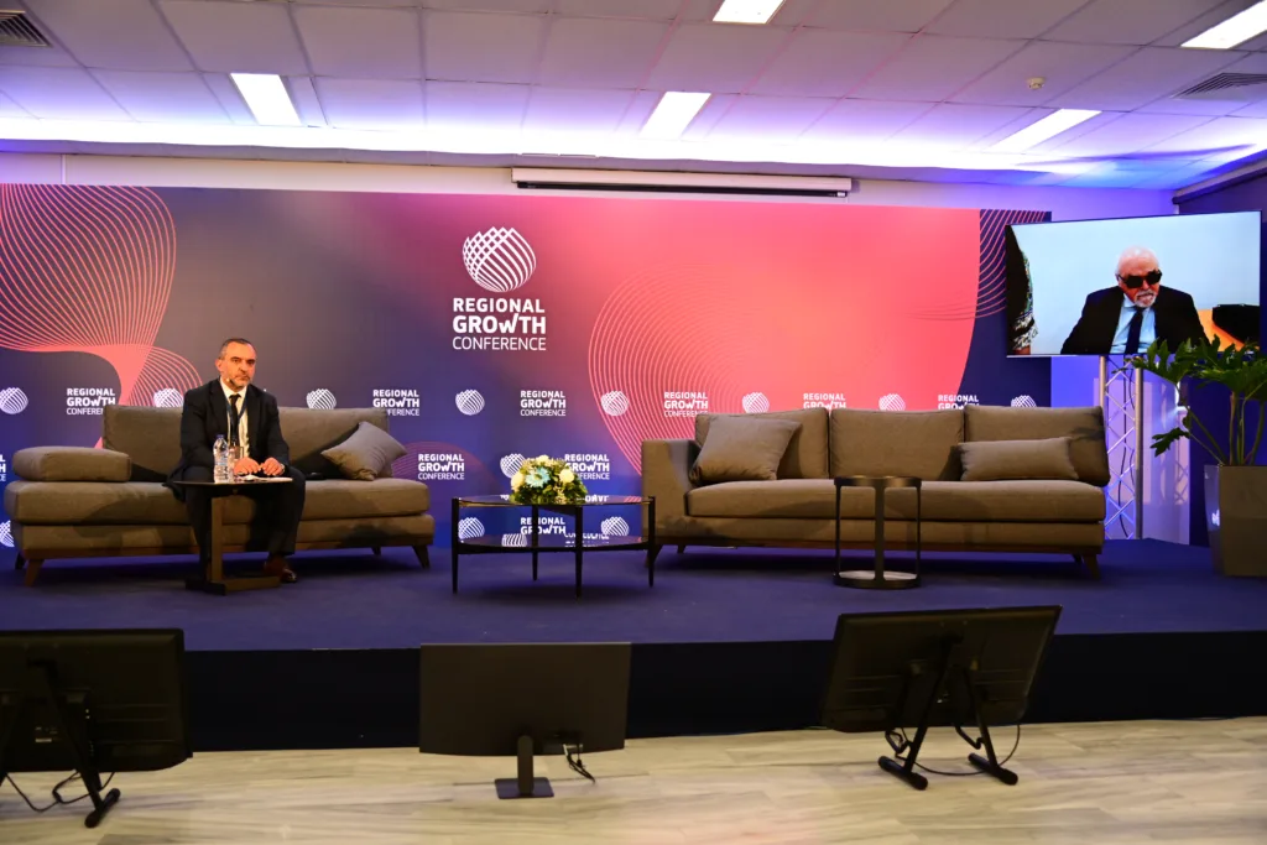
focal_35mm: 35
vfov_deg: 37.9
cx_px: 634
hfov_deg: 54.4
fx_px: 1232
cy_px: 422
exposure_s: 1/320
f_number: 4
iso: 2000
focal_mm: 35
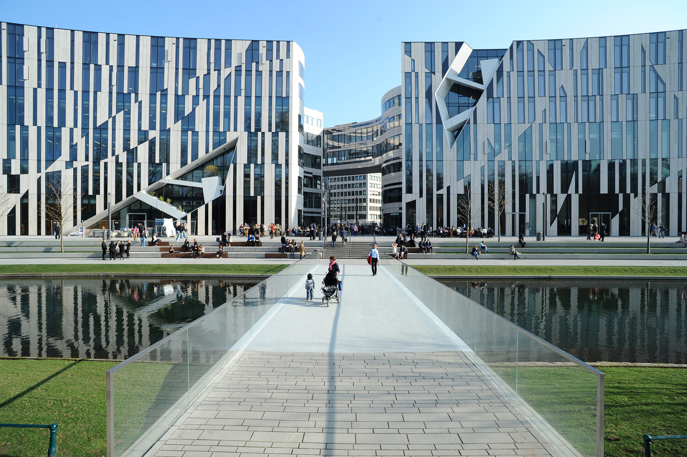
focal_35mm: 17
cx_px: 344
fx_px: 324
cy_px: 228
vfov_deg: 70.4
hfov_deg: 93.3
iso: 320
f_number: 9
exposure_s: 1/320
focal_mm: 17
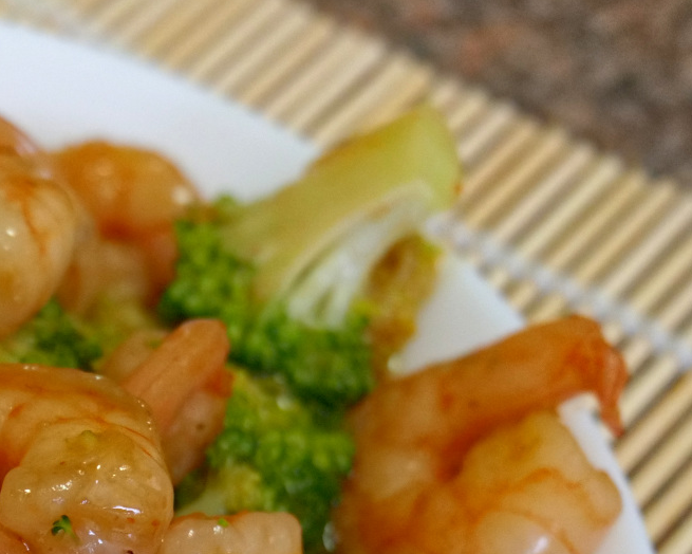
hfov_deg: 11.3
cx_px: -299
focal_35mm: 165
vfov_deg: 9.3
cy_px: 648
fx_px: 3379
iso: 6400
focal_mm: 60
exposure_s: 1/60
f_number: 7.1
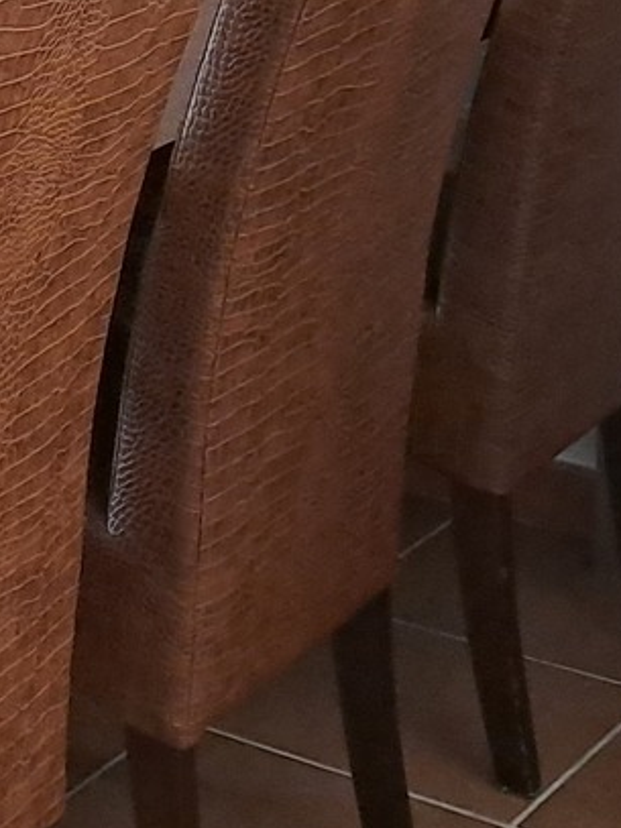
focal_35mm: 118
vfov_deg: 16.2
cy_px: -67
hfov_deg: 11.5
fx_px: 2824
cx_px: -556
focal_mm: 4.65
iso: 200
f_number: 1.8
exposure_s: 1/50
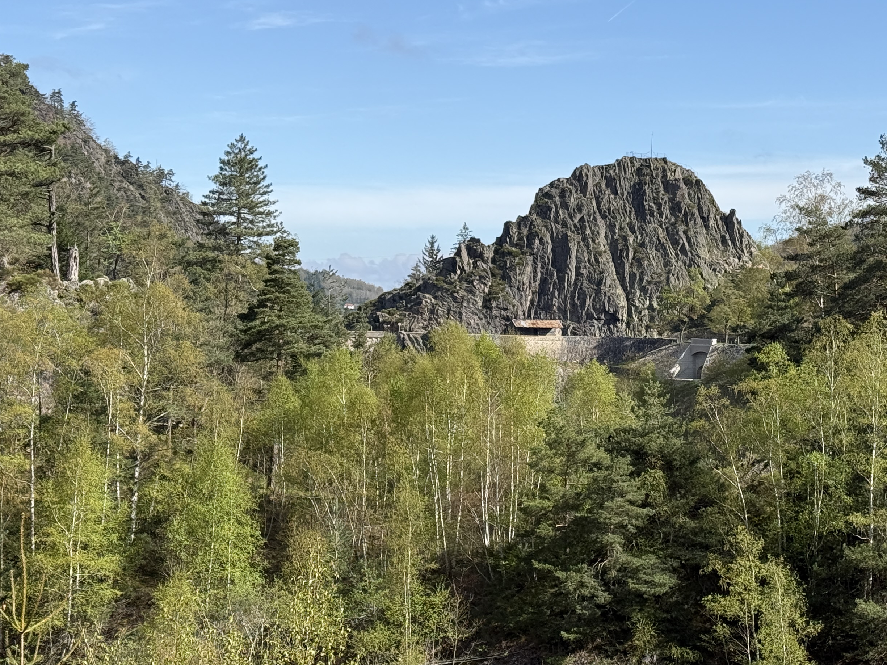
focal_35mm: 79
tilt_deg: -0.5
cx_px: 615
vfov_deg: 18.7
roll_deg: -0.5
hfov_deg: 24.6
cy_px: 353
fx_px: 2024
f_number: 1.78
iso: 64
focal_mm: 6.76
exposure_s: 1/3534
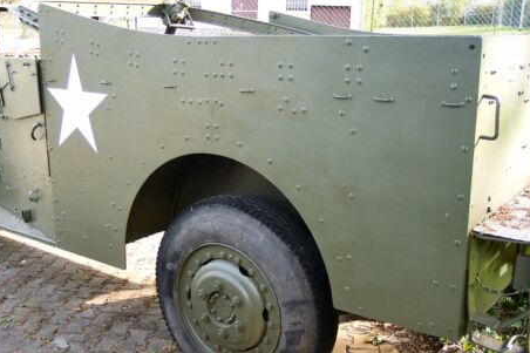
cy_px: 193
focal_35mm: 42
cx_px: 251
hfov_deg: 46.4
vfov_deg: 31.9
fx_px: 618
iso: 120
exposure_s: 1/90
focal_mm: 8
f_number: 2.8
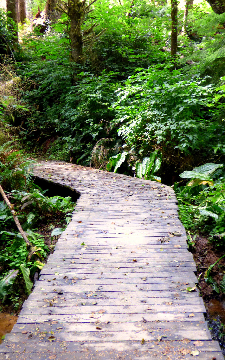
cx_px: 104
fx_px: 500
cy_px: 180
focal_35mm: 51
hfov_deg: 25.3
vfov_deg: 39.6
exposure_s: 1/60
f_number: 3.4
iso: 320
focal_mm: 6.18
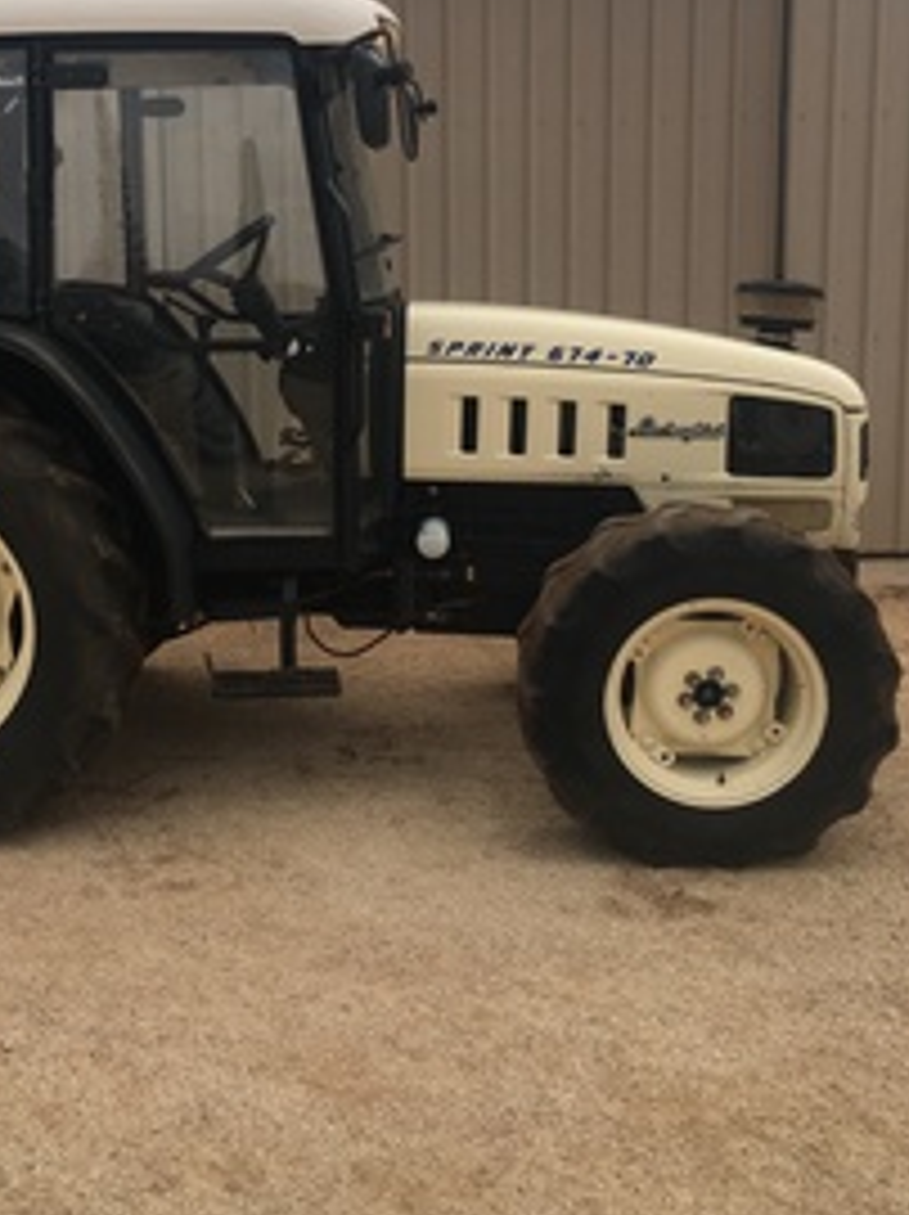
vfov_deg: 43.3
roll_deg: +2.3
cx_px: 256
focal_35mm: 43
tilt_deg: -9.9
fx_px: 1508
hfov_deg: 33.1
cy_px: 414
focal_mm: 4.15
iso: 25
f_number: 2.2
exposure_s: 1/1115
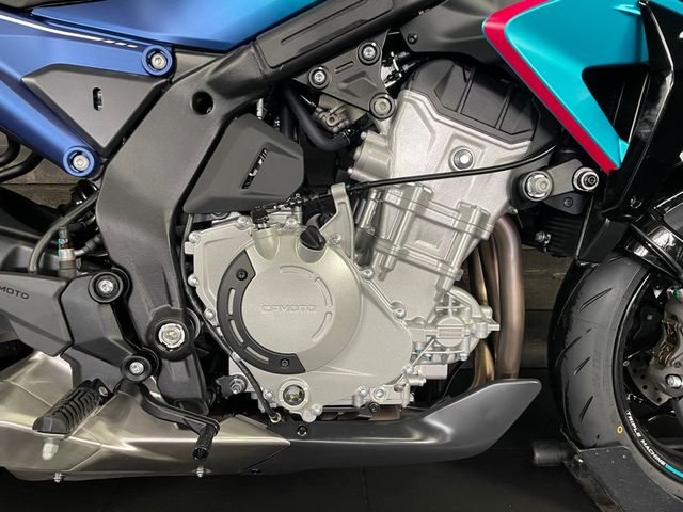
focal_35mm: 26
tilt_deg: -10.1
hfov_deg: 67.3
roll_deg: +1.4
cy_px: 256
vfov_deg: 53.1
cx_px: 342
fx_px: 513
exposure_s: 1/50
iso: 100
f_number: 1.6
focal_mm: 4.2
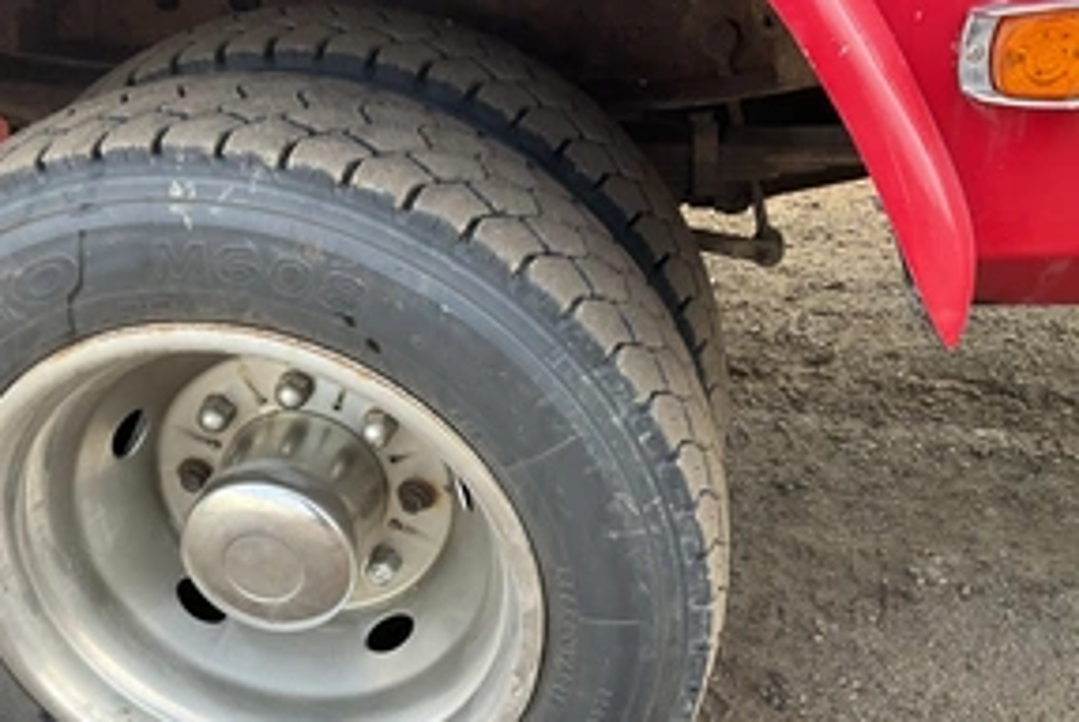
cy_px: 519
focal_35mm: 42
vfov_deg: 31.5
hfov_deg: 46.0
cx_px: 417
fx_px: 1260
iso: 50
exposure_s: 1/122
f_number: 1.8
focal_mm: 3
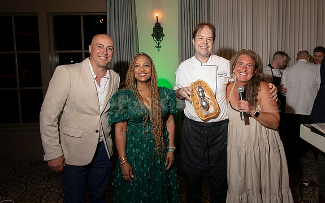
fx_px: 213
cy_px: 85
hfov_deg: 74.2
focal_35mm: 24
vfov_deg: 50.8
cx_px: 190
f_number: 9
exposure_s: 1/100
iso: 400
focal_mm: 20
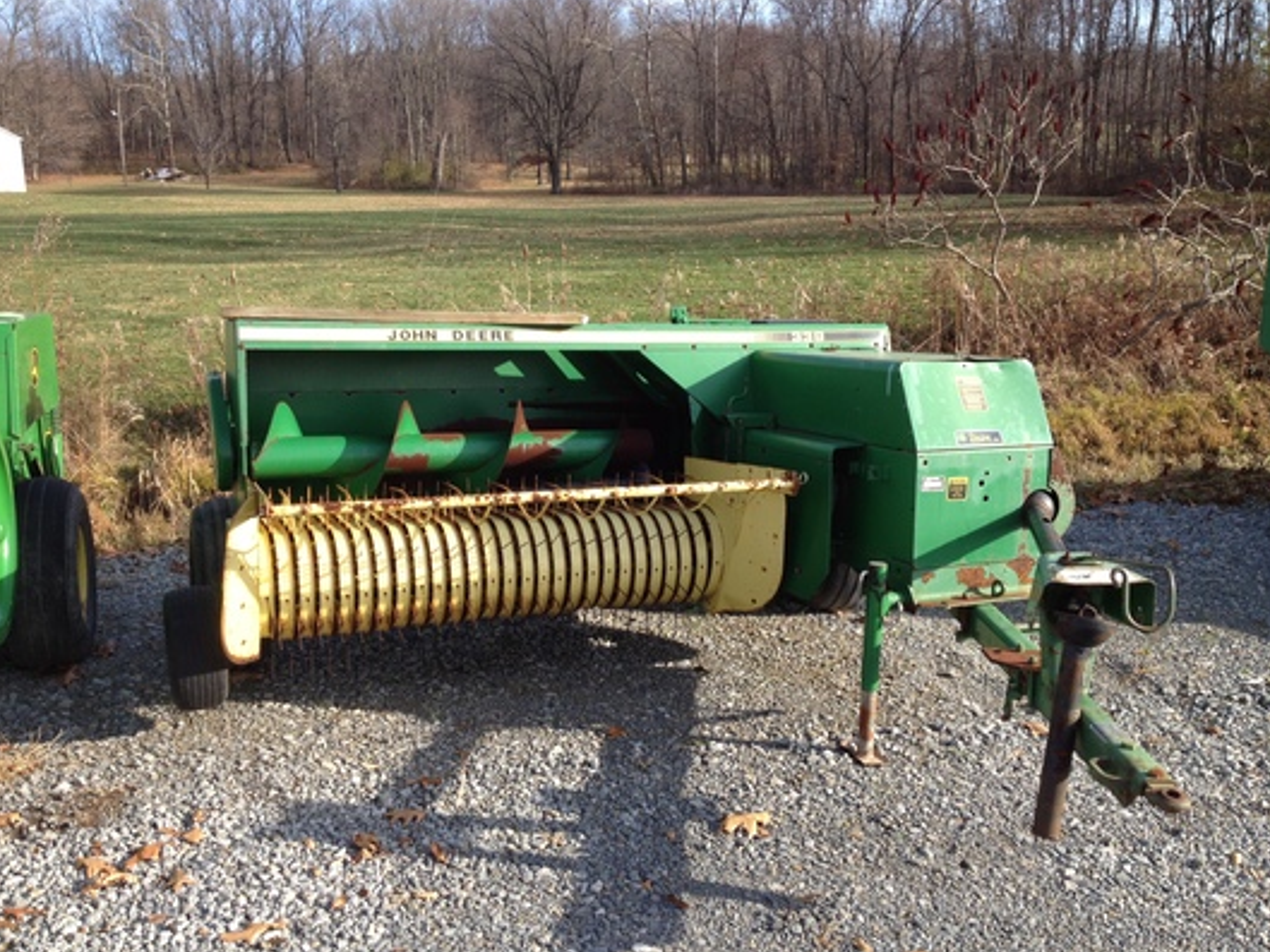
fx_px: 1321
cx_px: 648
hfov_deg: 51.3
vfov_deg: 39.7
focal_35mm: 36
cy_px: 477
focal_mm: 4.28
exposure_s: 1/606
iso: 50
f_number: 2.4
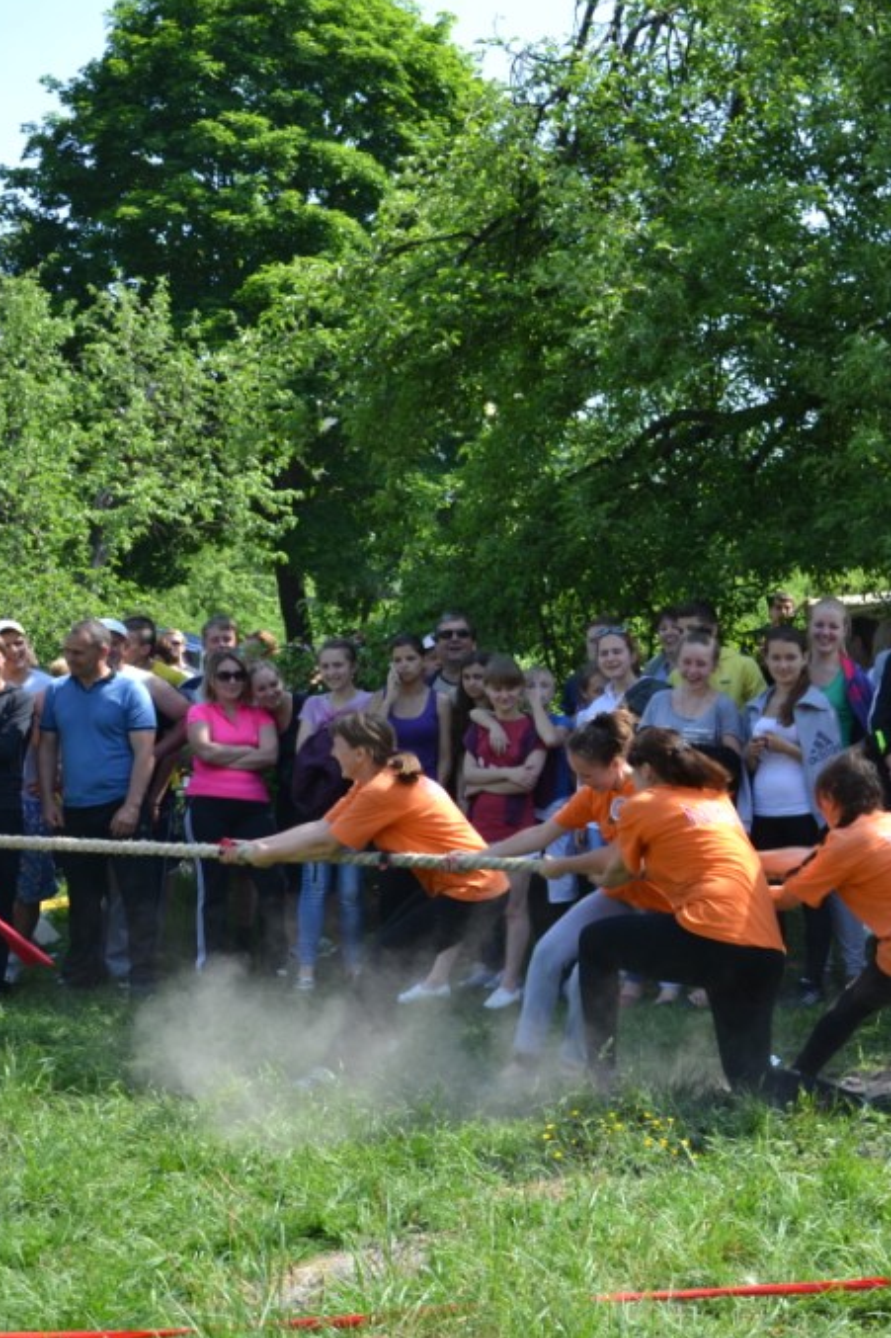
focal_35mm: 59
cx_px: 893
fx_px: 2191
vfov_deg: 33.9
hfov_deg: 22.1
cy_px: 671
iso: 100
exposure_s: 1/160
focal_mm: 26
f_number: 6.3
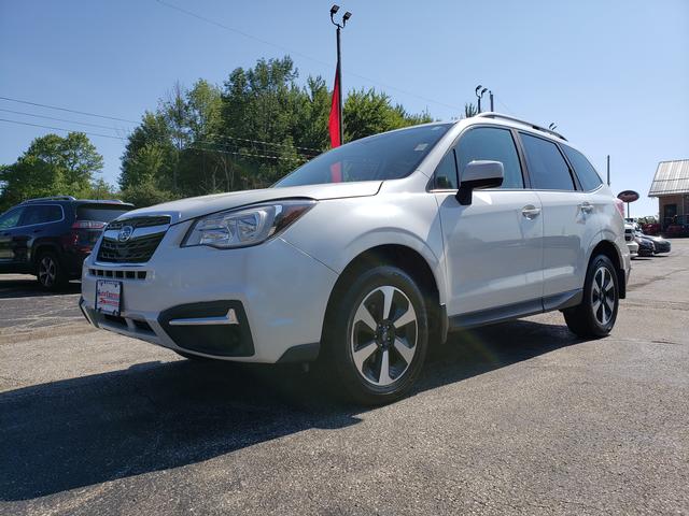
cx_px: 344
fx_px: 518
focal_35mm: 26
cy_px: 258
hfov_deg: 67.3
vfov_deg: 53.1
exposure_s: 1/1686
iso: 50
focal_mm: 4.3
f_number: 2.4
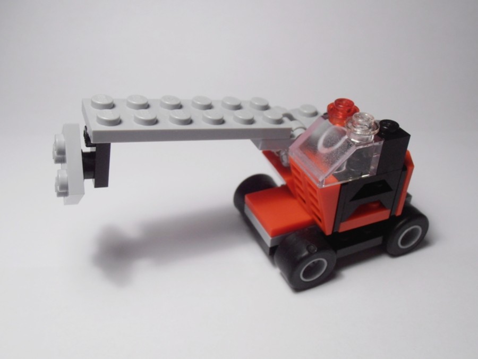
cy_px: 180
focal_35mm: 37
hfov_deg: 50.1
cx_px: 239
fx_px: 511
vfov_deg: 38.7
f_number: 3.9
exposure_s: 1/80
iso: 100
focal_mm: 6.61
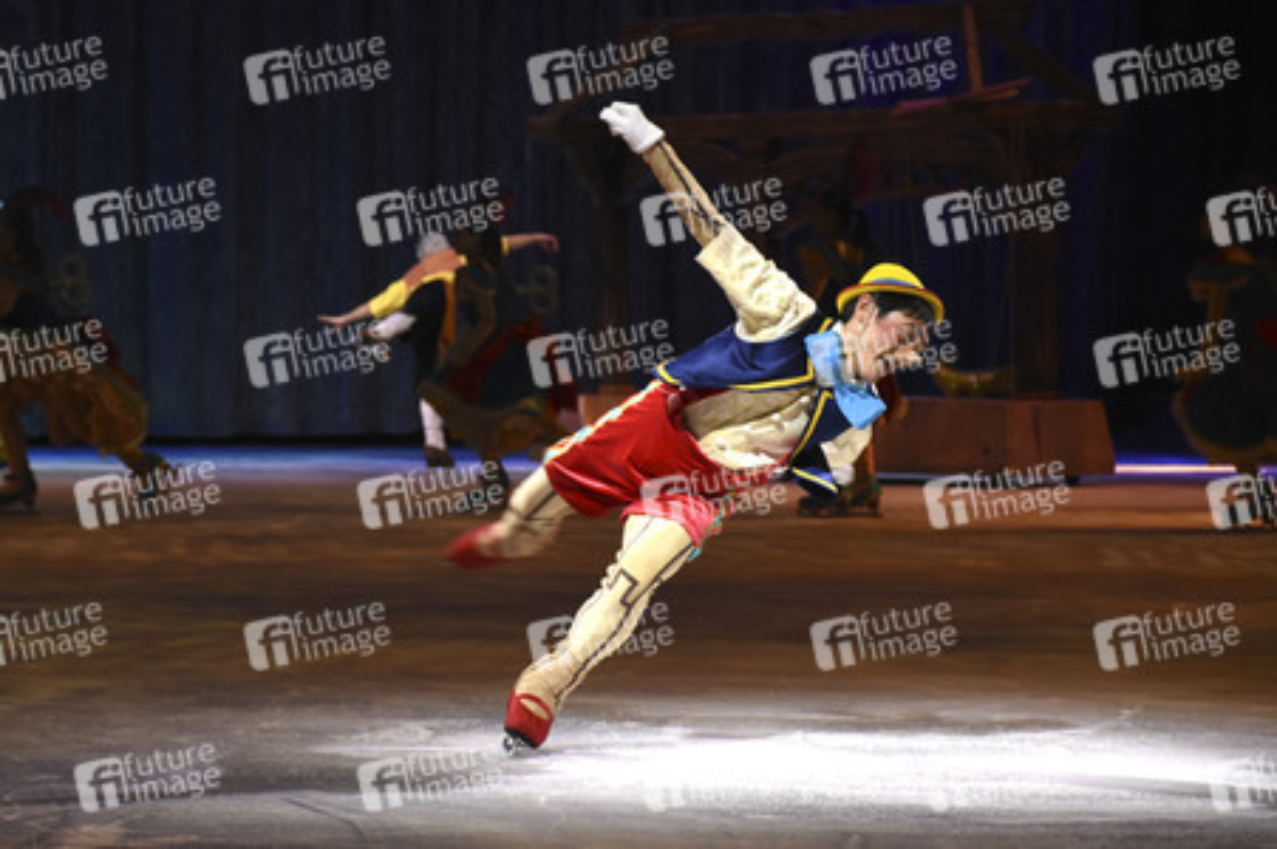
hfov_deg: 16.1
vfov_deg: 10.7
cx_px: 638
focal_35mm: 128
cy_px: 424
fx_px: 4519
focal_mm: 85
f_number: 5.3
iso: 1600
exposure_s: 1/250
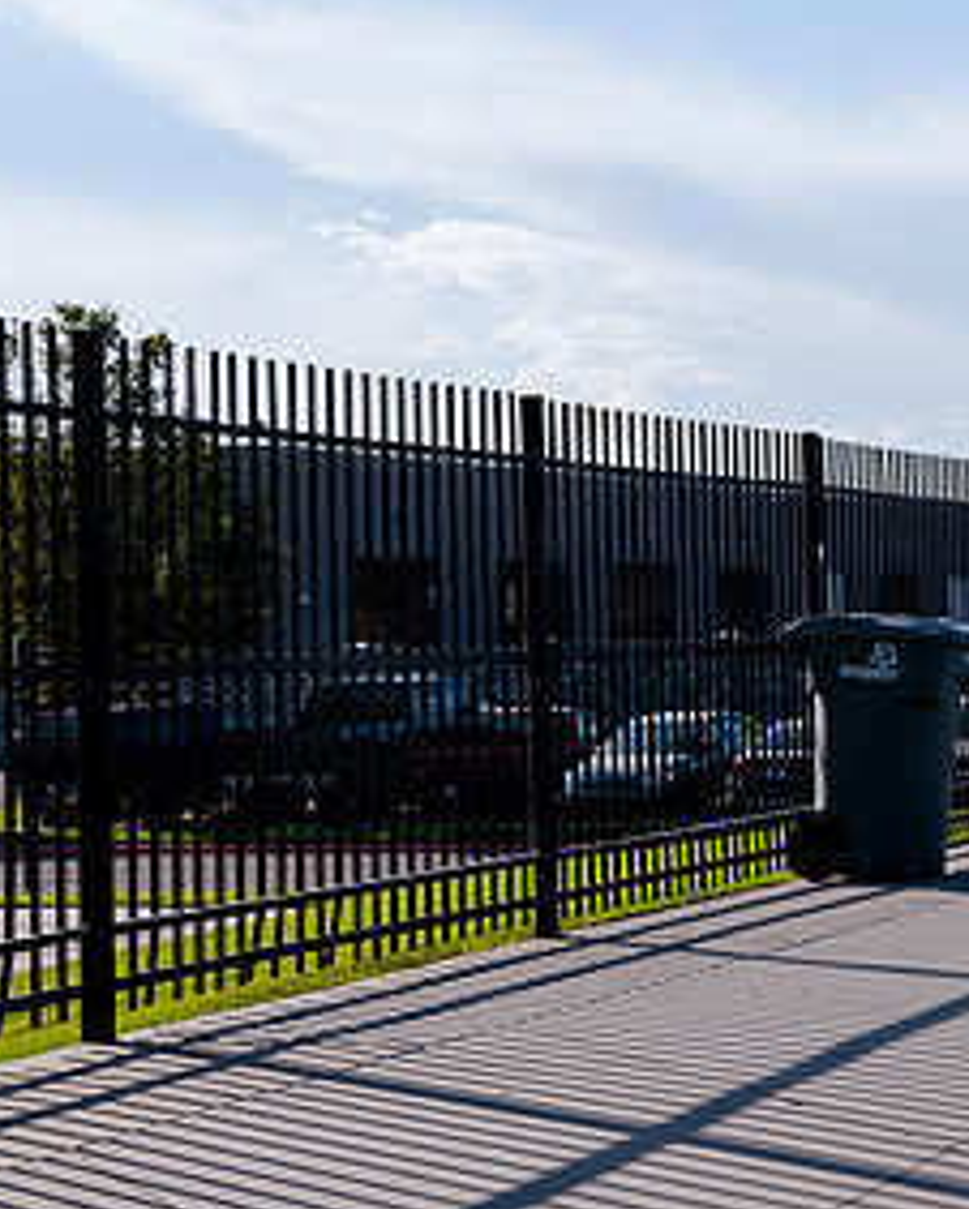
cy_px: 492
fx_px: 3008
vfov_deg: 22.7
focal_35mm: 84
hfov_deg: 17.5
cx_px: 1143
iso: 200
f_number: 11
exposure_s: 1/640
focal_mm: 35
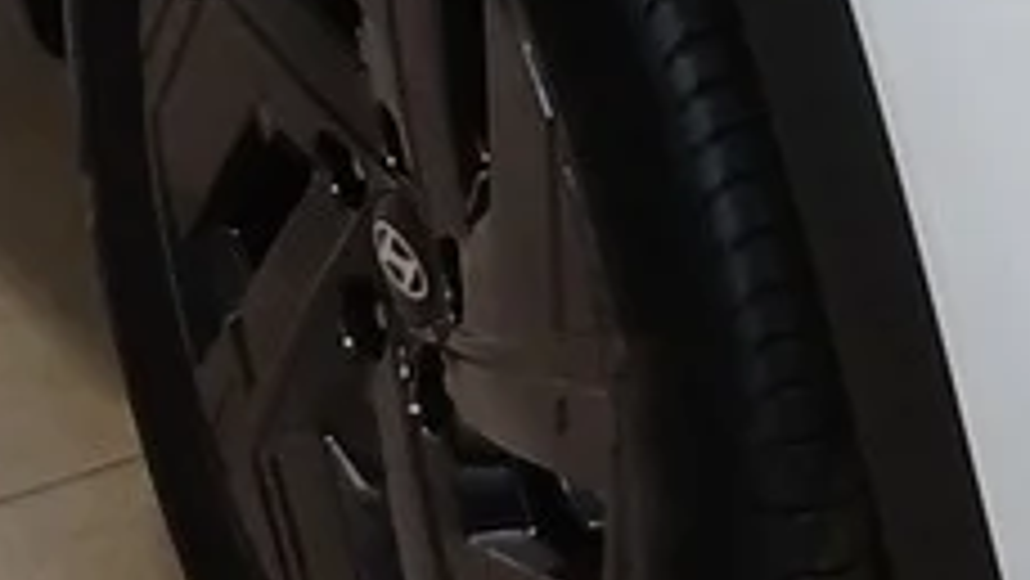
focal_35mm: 190
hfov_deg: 11.1
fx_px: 5191
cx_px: 1345
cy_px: -751
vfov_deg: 6.2
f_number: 1.8
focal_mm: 4.65
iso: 64
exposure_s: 1/100
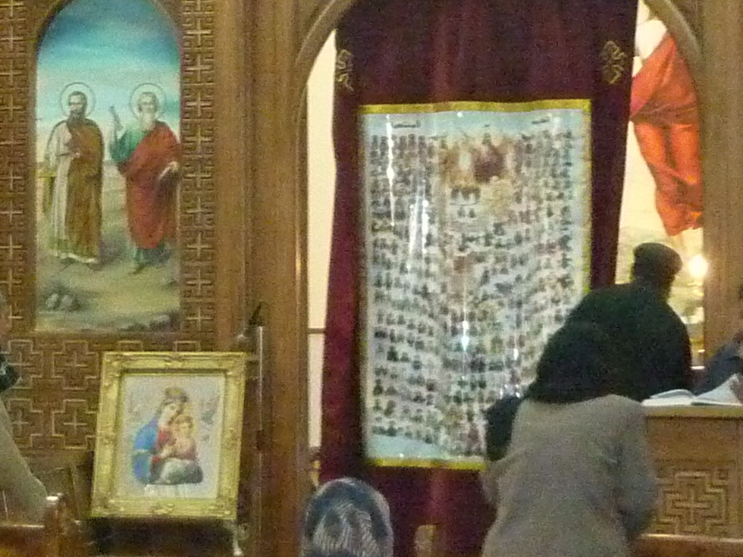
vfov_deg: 11.0
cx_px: 18
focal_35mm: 134
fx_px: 2876
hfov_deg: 14.5
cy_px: 55
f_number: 2.9
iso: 1000
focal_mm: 5.9
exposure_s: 1/60
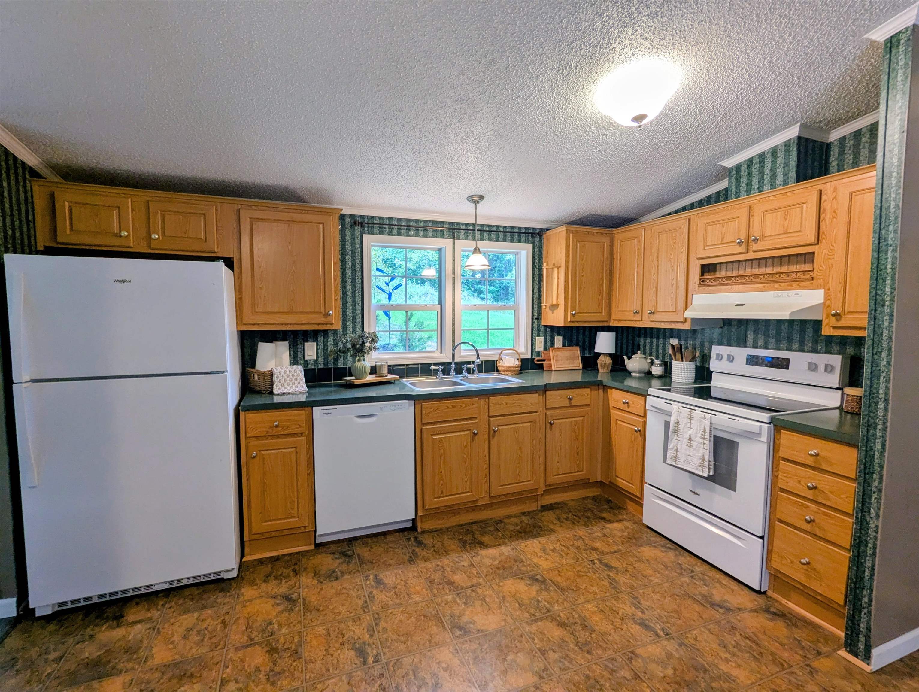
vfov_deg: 78.2
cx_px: 460
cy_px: 346
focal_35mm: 16
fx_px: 425
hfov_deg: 94.4
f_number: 2.2
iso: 73
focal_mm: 2.35
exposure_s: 1/40
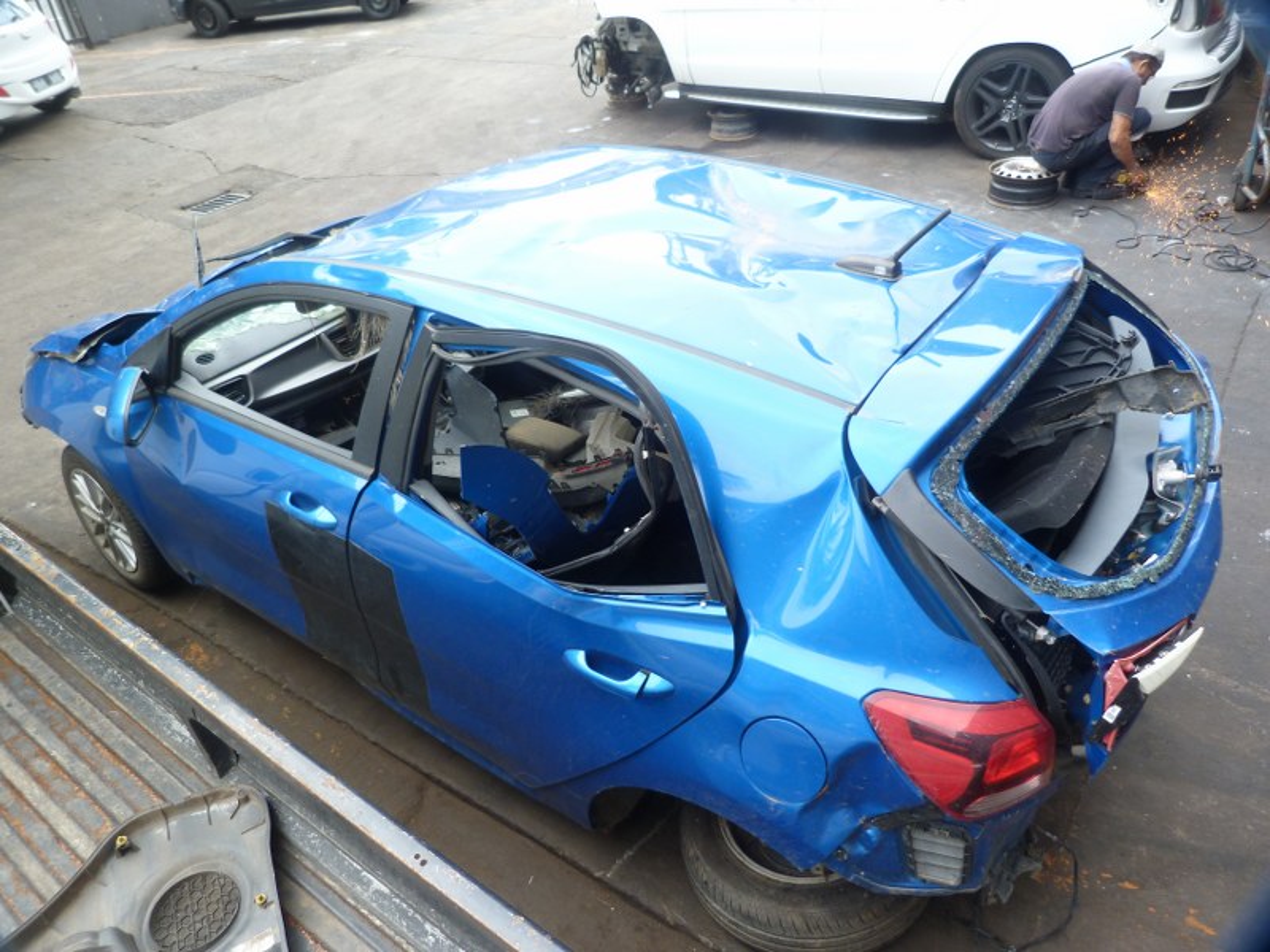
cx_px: 635
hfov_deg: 69.4
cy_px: 476
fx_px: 917
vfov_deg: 54.9
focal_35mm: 25
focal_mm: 4.5
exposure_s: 1/125
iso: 80
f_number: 2.8
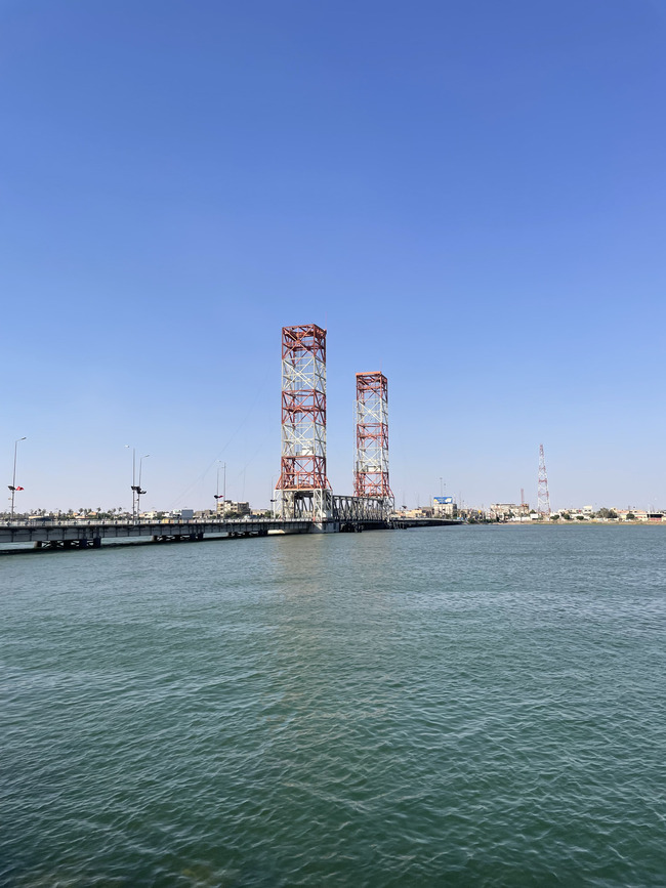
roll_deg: -0.7
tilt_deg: +6.0
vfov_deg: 67.3
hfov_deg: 53.1
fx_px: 667
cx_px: 333
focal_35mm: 26
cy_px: 444
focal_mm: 4.2
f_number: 1.6
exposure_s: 1/4000
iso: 32
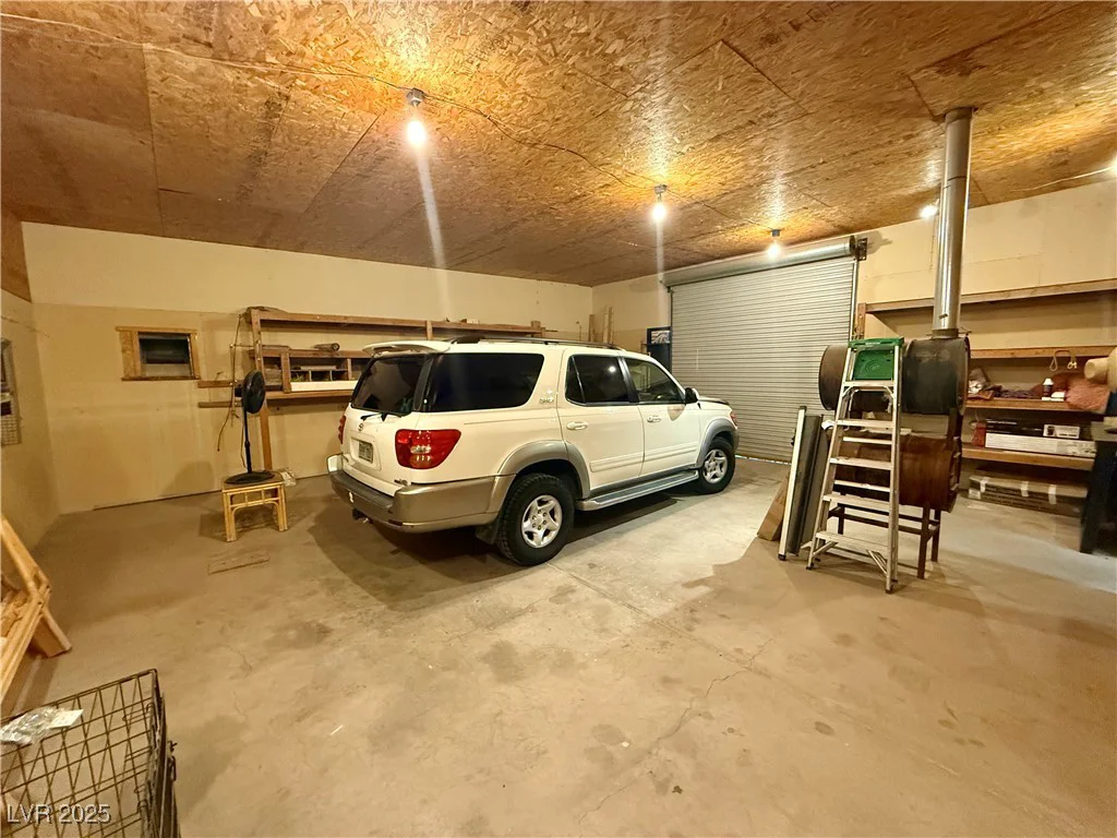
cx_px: 558
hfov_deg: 102.1
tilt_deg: -6.6
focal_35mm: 14
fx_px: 452
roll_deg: +0.8
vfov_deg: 85.7
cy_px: 419
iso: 640
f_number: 2.2
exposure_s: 1/60
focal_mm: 2.22
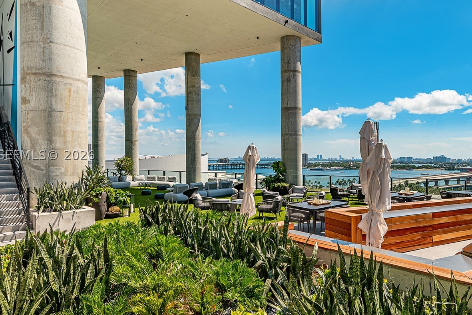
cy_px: 154
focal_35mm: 23
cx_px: 252
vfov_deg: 55.1
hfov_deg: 76.0
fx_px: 301
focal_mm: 16
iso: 200
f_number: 8
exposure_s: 1/800
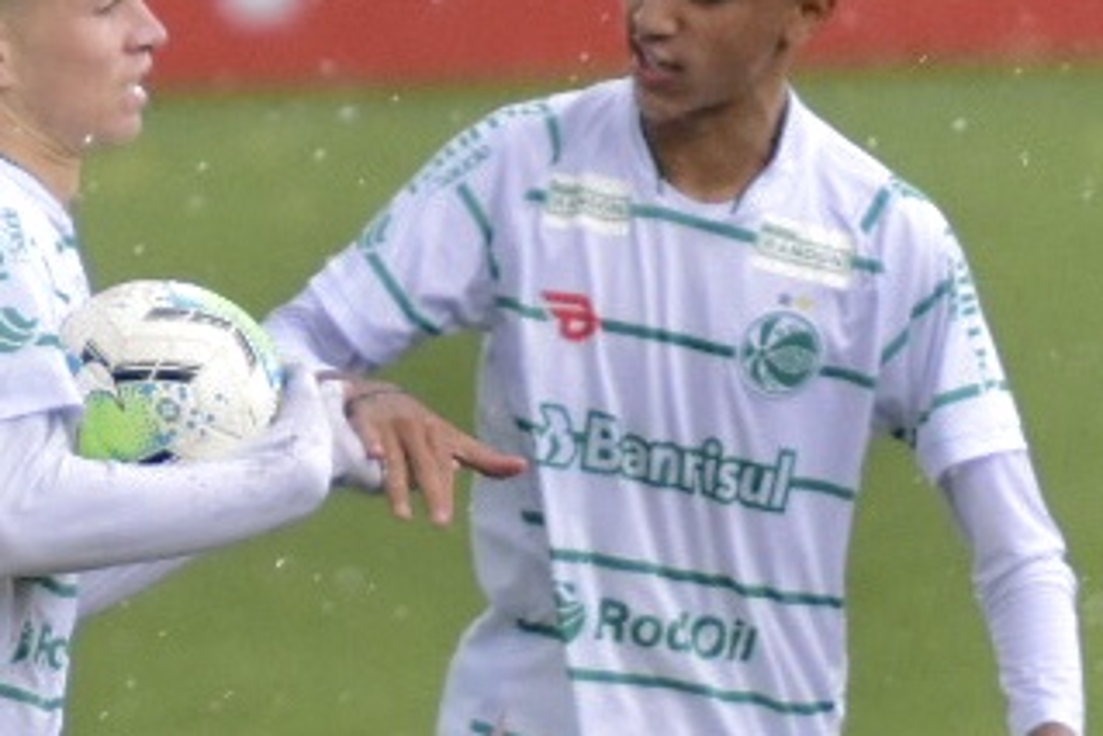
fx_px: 28677
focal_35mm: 936
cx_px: 216
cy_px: 843
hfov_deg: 2.2
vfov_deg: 1.5
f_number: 2.8
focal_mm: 195
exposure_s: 1/2000
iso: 2500
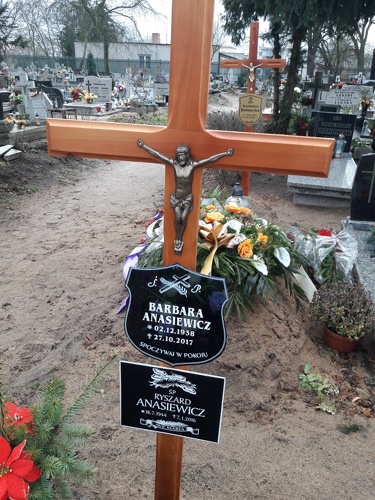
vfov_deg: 63.4
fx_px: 404
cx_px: 188
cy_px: 250
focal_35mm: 28
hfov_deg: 49.8
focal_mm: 3.7
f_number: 1.9
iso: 40
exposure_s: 1/50
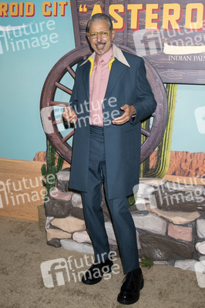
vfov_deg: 55.8
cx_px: 102
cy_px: 154
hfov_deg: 38.8
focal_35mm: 34
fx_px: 291
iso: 400
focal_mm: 34
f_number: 6.3
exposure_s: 1/200
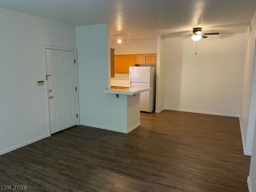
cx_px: 128
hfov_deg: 67.3
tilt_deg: -8.6
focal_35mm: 26
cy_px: 96
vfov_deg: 53.1
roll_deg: -0.2
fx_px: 192
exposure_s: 1/60
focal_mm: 4.2
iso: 250
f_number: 1.6
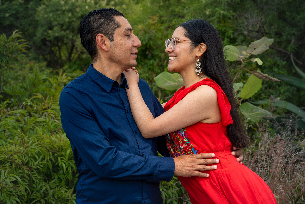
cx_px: 155
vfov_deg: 15.0
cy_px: 103
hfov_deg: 22.3
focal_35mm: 91
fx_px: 773
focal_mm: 80
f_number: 8
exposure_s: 1/400
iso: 400
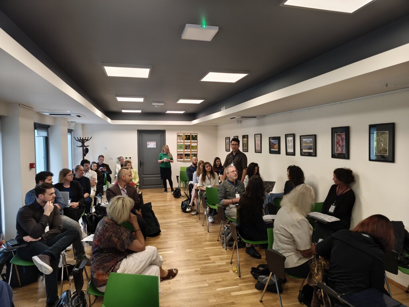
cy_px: 154
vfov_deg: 58.9
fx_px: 272
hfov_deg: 73.9
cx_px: 204
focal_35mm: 23
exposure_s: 1/100
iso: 320
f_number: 1.6
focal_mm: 6.57
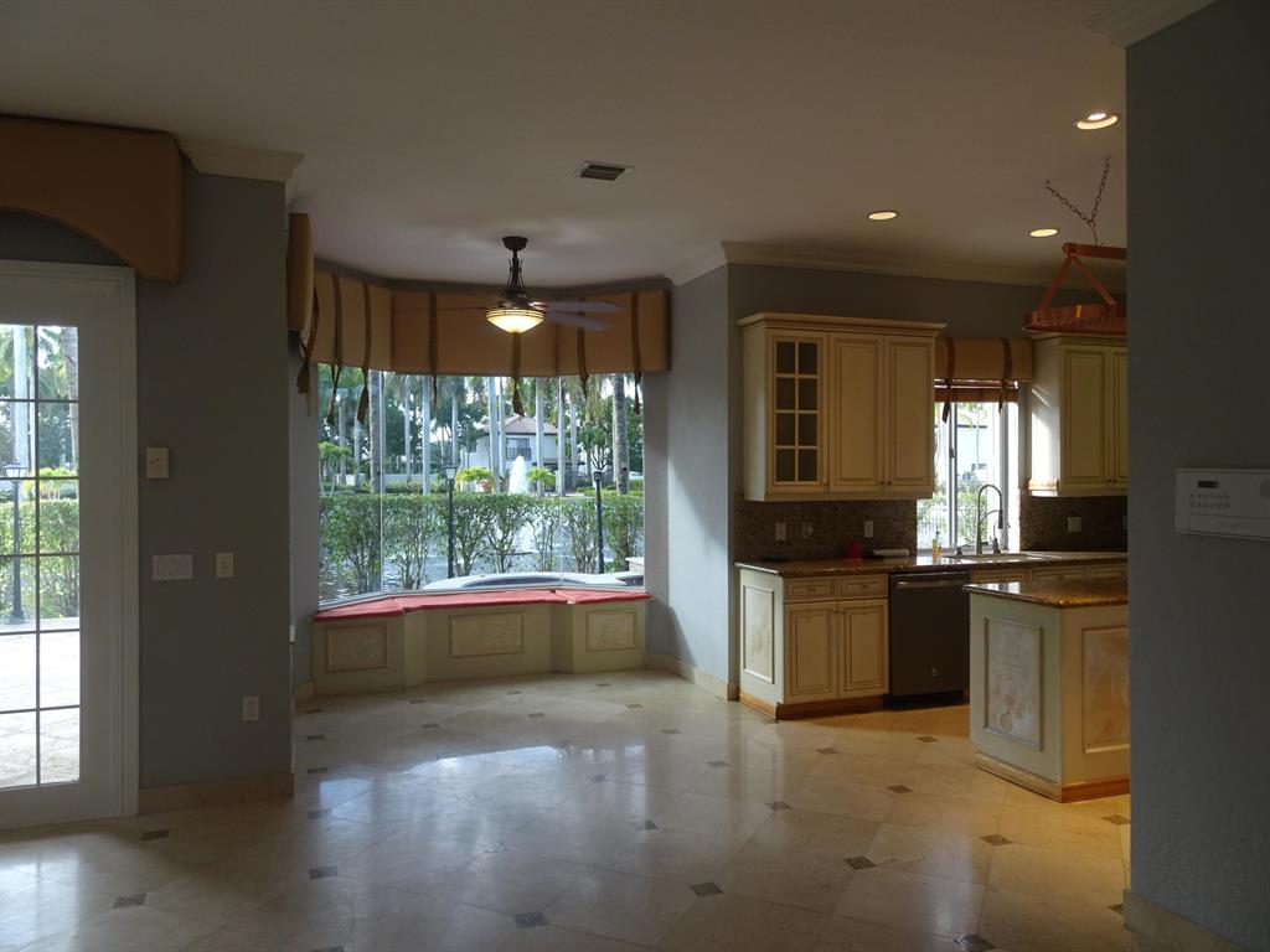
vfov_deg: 54.9
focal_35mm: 25
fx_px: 917
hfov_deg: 69.4
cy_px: 476
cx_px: 635
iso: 80
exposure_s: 1/40
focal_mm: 4.2
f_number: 3.5
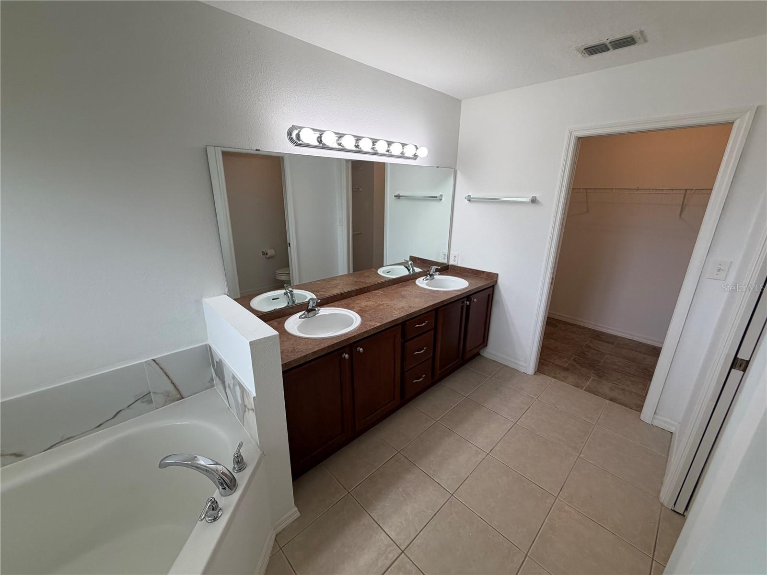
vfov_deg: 85.7
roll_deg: -0.3
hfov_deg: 102.1
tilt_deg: -17.5
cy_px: 288
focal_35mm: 14
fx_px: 310
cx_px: 384
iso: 160
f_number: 2.2
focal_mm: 2.22
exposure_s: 1/120
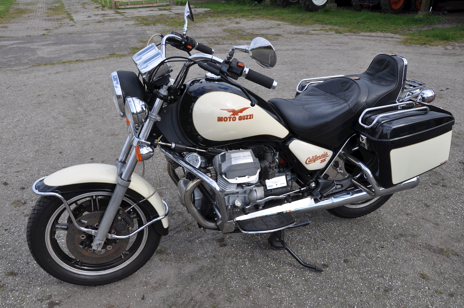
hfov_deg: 59.6
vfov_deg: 41.6
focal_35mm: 32
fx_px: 405
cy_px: 154
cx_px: 232
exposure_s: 1/320
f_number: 9
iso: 200
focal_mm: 21
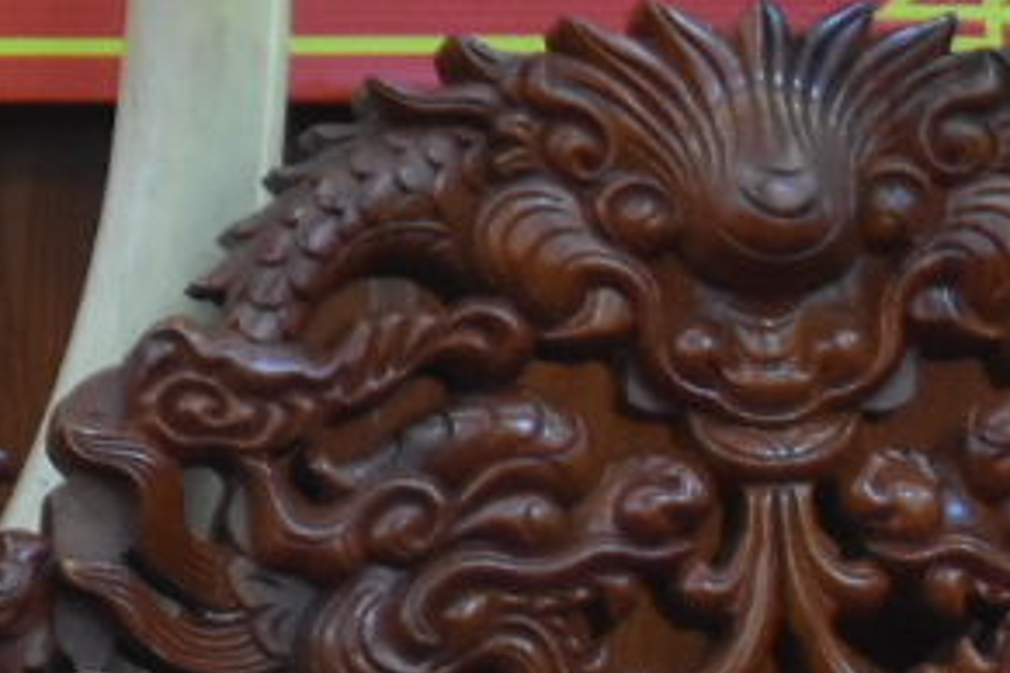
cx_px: -1336
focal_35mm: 459
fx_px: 12870
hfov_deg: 4.4
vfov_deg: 3.0
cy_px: -156
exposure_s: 1/125
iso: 2500
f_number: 4.8
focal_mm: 55
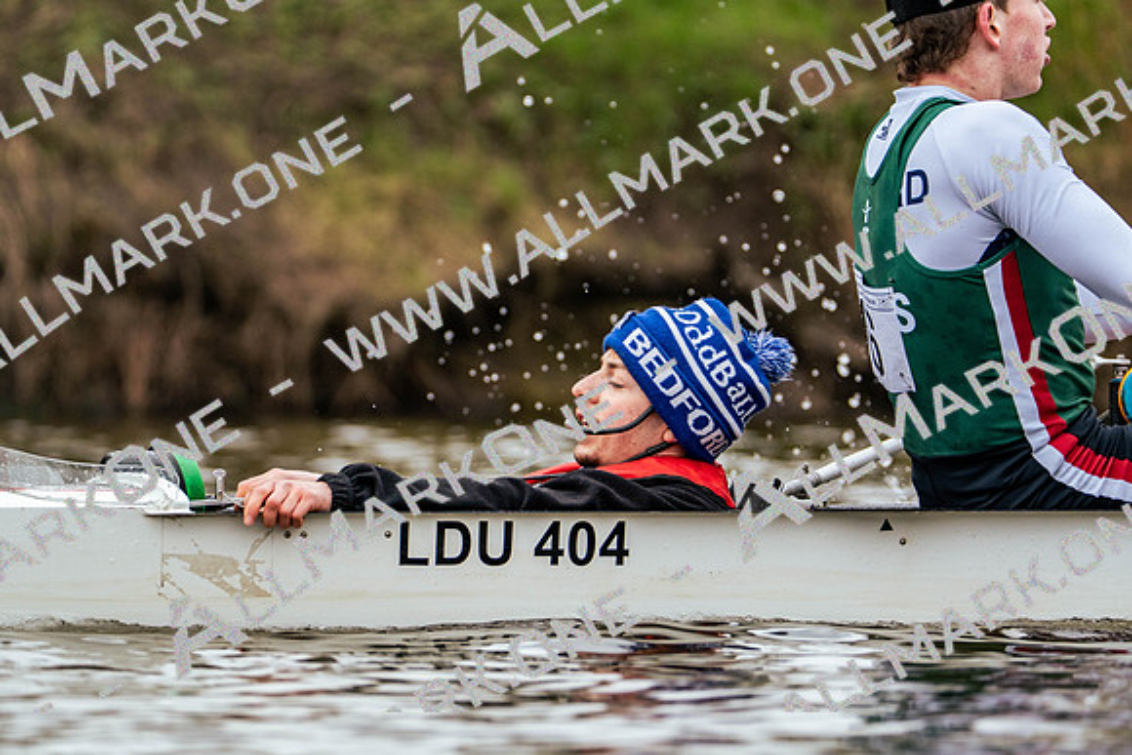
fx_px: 10536
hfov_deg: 6.2
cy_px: 378
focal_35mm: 335
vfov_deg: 4.1
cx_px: 566
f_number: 6.3
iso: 1600
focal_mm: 335
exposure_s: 1/2000
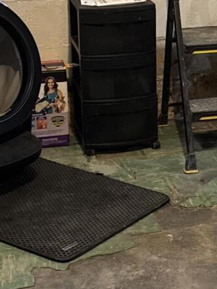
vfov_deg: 18.3
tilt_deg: -15.4
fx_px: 886
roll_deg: -0.3
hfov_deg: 13.6
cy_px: 47
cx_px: 246
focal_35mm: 106
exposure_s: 1/60
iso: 640
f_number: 1.78
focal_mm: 6.76
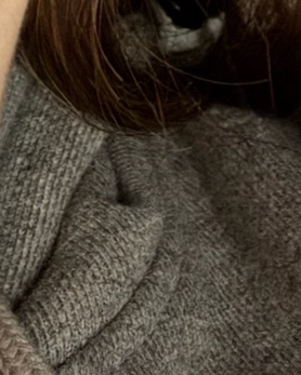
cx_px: 116
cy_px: -102
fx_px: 1313
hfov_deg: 13.1
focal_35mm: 118
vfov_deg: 15.6
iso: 640
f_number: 1.9
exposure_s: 1/8
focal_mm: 2.69
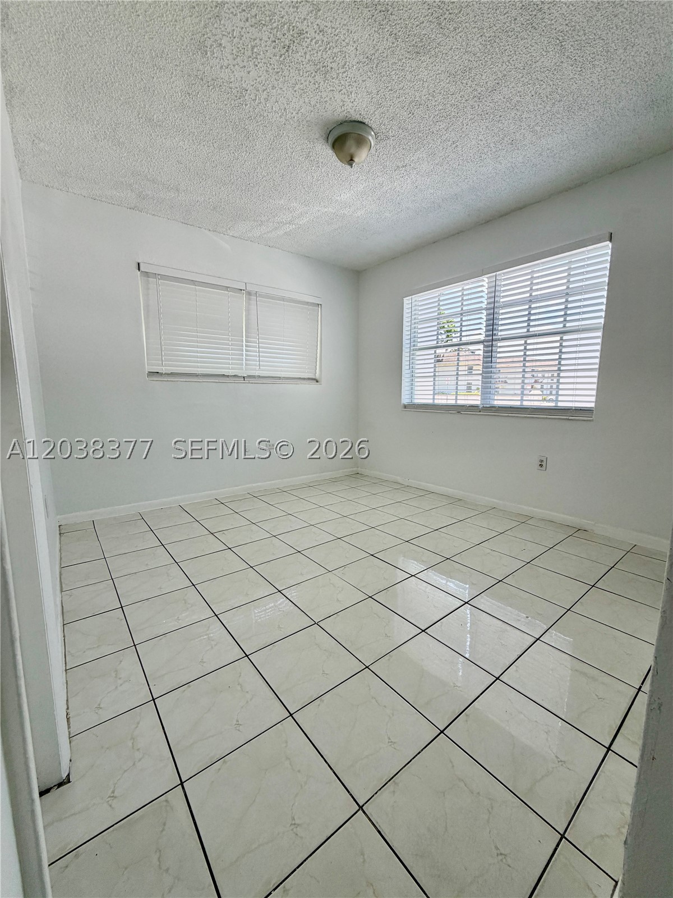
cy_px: 449
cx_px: 336
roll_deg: -0.4
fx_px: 363
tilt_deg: -8.6
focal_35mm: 14
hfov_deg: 85.7
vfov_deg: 102.1
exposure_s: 1/168
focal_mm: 2.22
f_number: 2.2
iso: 50
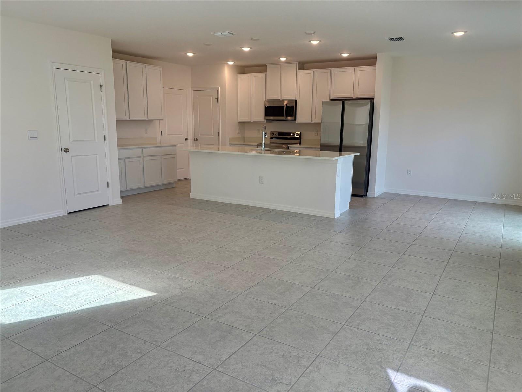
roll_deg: -0.1
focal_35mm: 26
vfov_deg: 53.1
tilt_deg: -9.6
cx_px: 261
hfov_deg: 67.3
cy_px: 196
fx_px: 392
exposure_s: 1/346
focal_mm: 5.96
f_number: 1.6
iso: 64
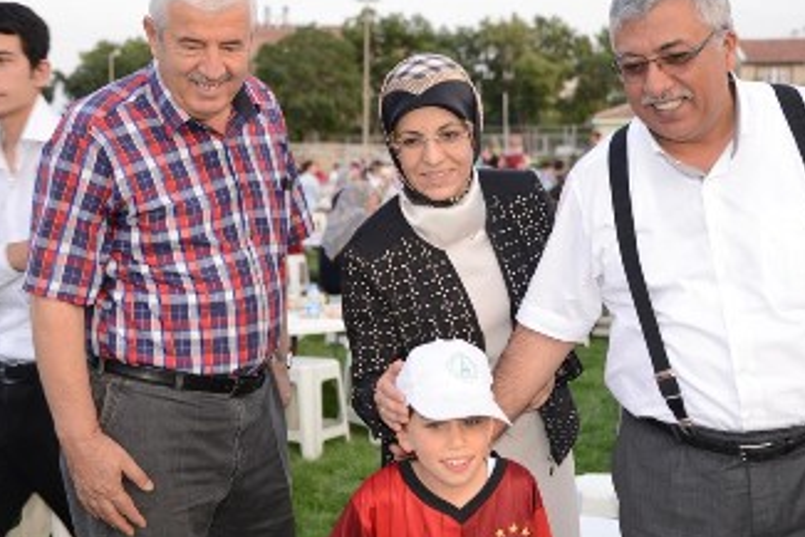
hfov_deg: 32.3
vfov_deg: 21.9
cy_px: 283
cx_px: 463
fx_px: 1387
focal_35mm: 62
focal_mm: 45
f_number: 4.2
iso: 320
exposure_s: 1/100
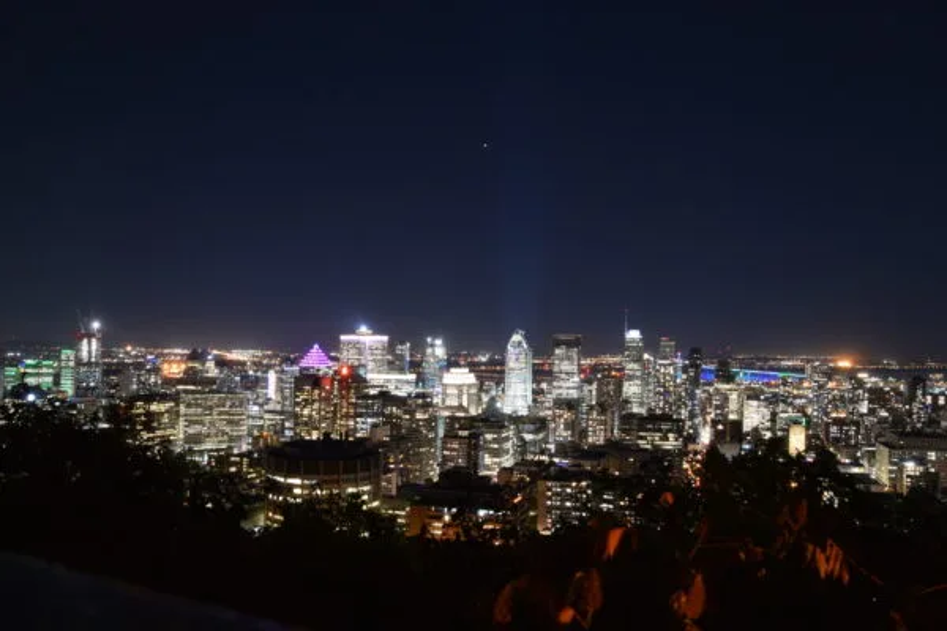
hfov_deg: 67.4
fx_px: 710
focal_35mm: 27
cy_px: 316
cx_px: 474
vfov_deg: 47.9
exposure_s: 4
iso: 800
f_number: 9
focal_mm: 18
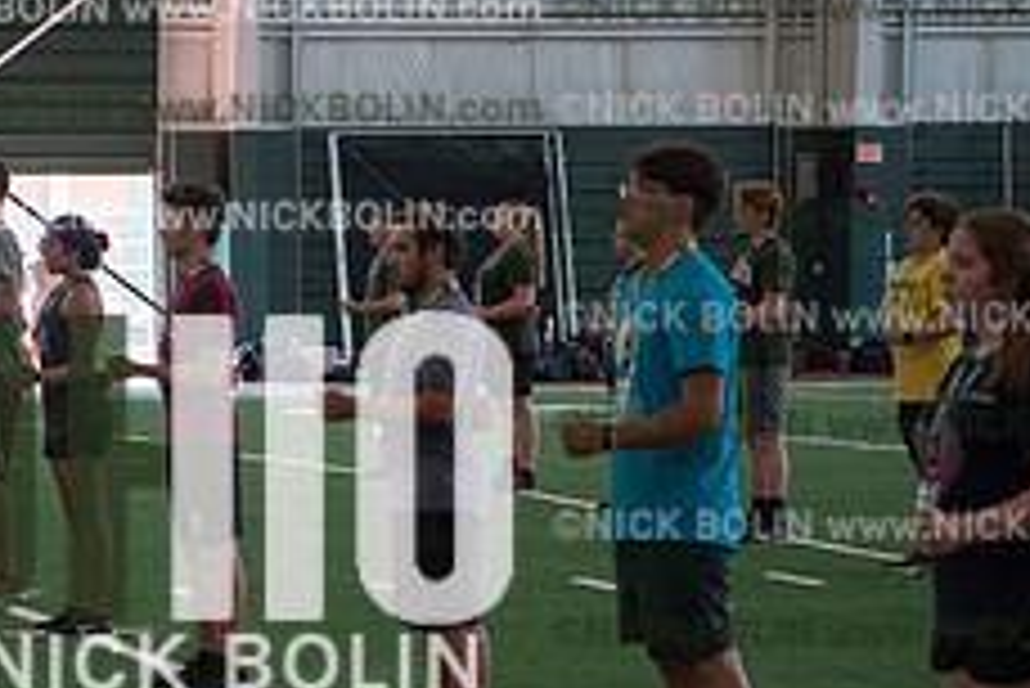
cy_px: 528
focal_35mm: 177
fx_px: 5067
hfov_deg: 11.6
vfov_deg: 7.8
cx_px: 193
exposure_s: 1/320
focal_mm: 70
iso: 640
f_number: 2.8
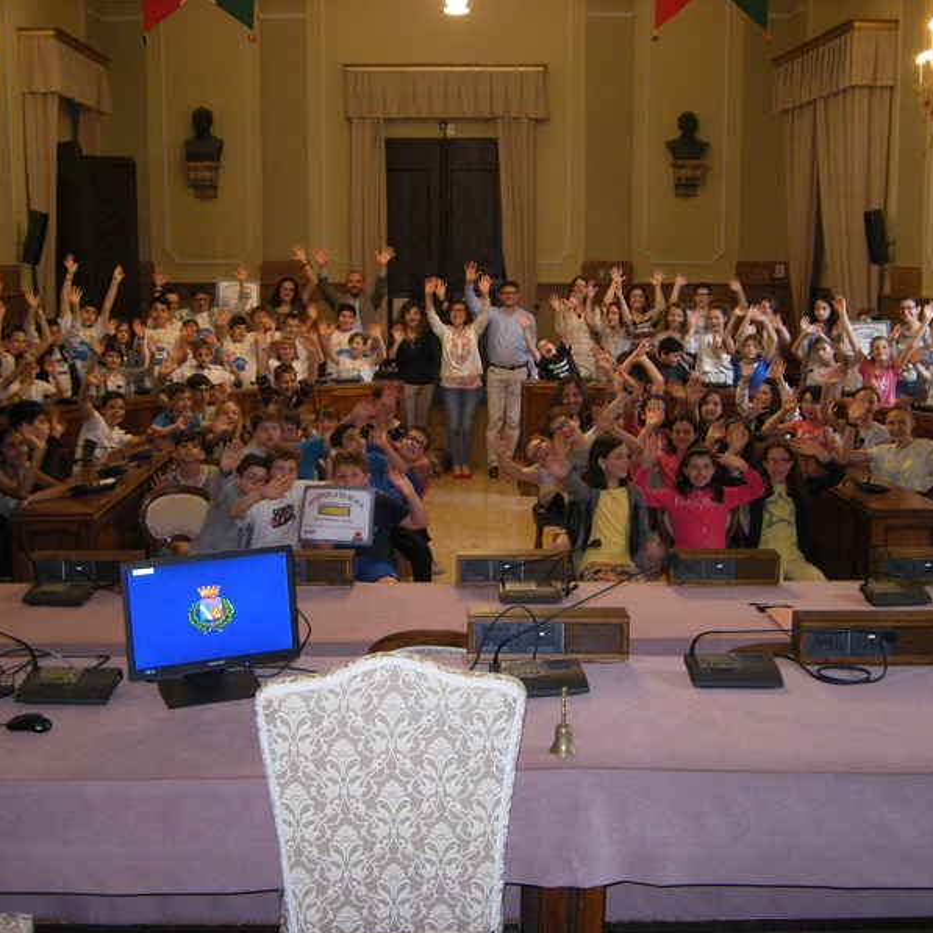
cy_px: 467
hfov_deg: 37.6
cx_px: 463
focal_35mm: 45
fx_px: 1372
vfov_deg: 37.6
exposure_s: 1/30
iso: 281
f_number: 3.2
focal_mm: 6.3
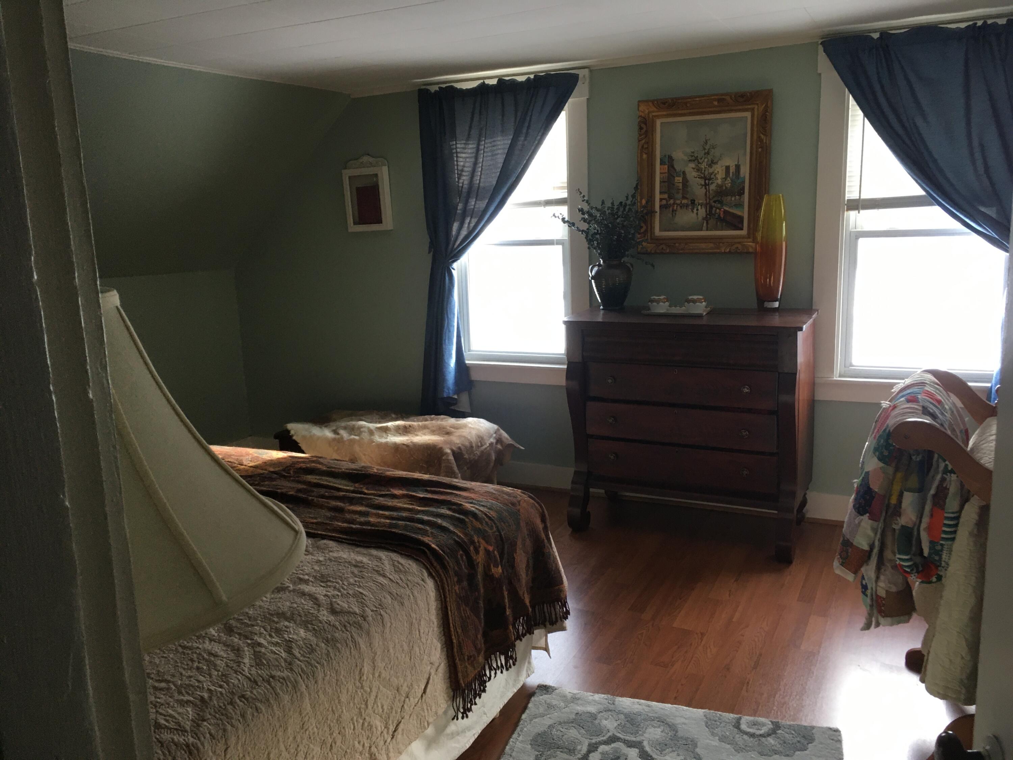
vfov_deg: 48.2
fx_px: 849
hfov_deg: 61.7
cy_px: 380
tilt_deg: -10.9
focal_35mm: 29
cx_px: 506
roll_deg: +1.1
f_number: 2.2
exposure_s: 1/30
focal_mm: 4.15
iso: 40
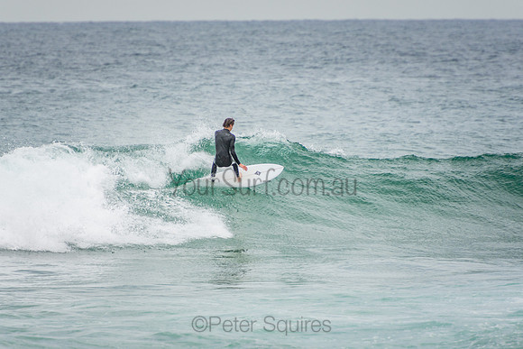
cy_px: 174
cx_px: 262
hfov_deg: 3.4
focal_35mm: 598
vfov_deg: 2.3
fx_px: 8683
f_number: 5.6
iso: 320
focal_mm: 390
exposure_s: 1/1600
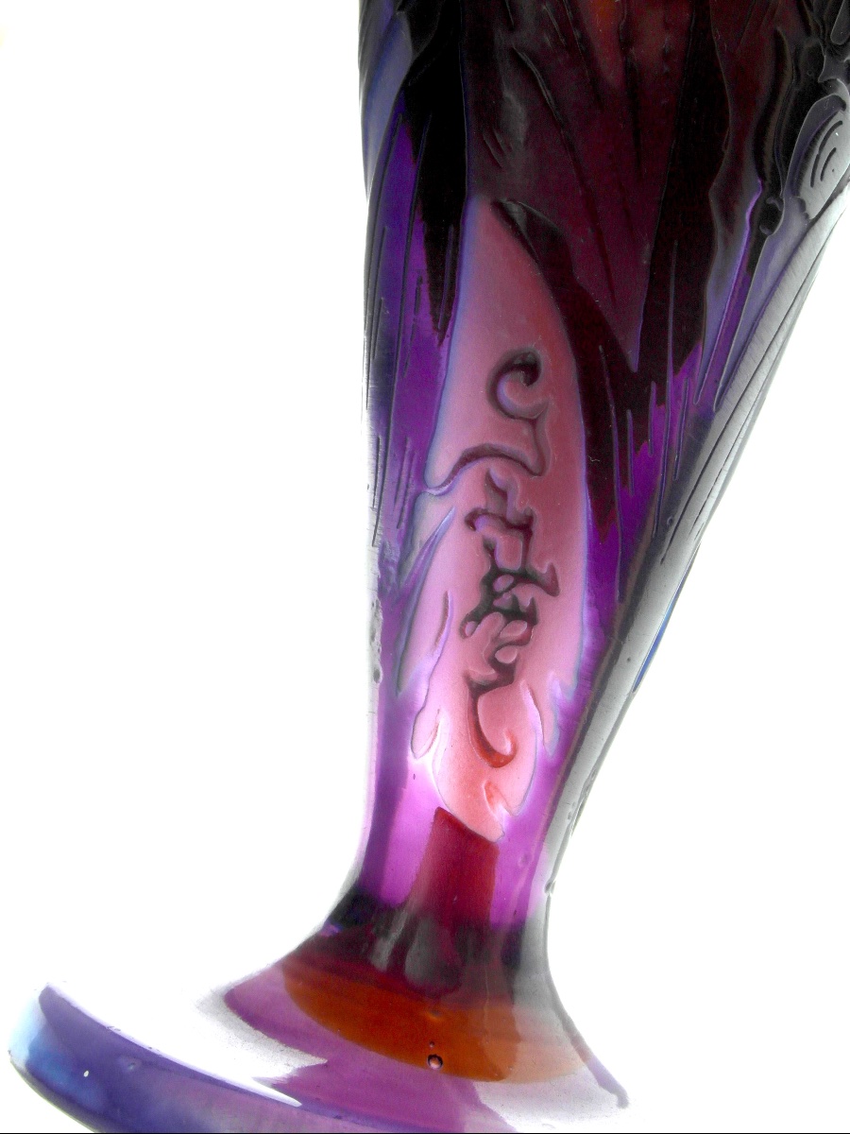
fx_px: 1735
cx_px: 425
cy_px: 567
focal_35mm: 53
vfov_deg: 36.2
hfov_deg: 27.5
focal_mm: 8.7
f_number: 6
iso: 80
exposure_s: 1/250
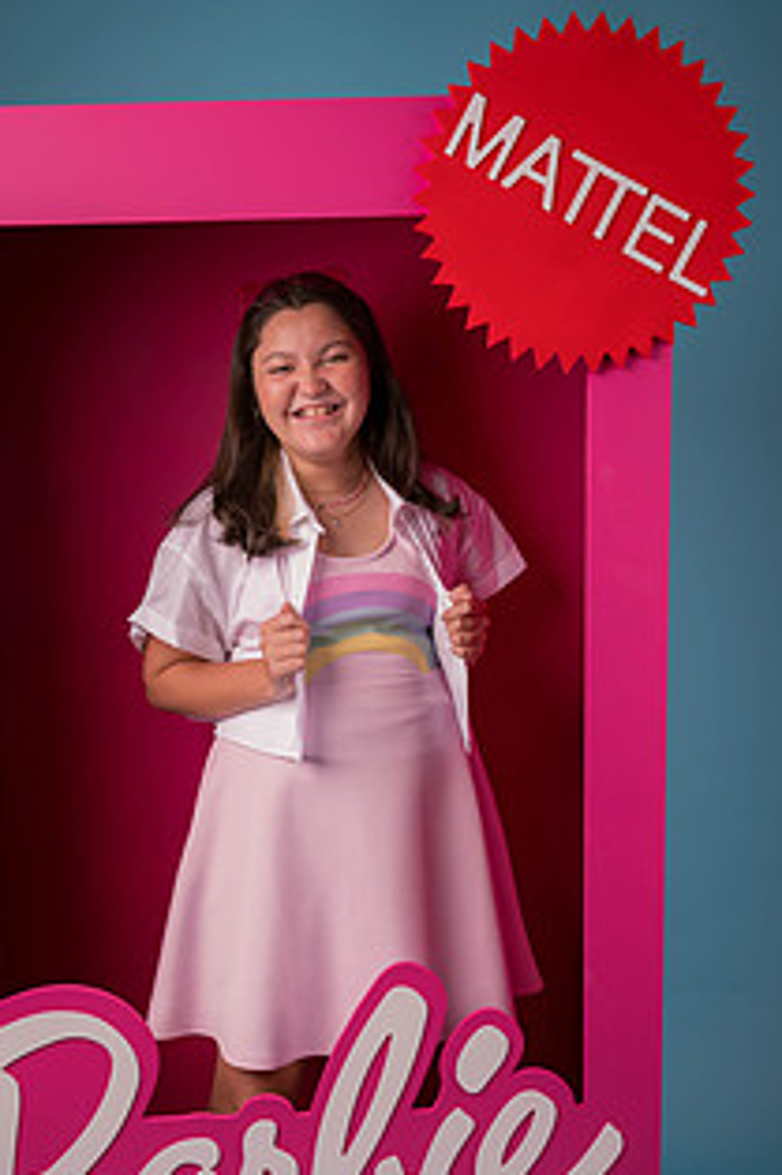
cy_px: 801
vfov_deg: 37.1
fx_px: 1729
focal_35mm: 53
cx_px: 333
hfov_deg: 25.5
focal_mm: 37
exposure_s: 1/80
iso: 125
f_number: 6.3
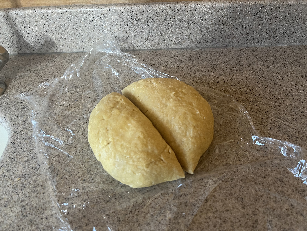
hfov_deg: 67.3
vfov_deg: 53.1
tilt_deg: -47.7
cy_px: 116
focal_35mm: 26
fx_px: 231
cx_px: 154
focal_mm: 5.7
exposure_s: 1/60
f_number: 1.5
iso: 500
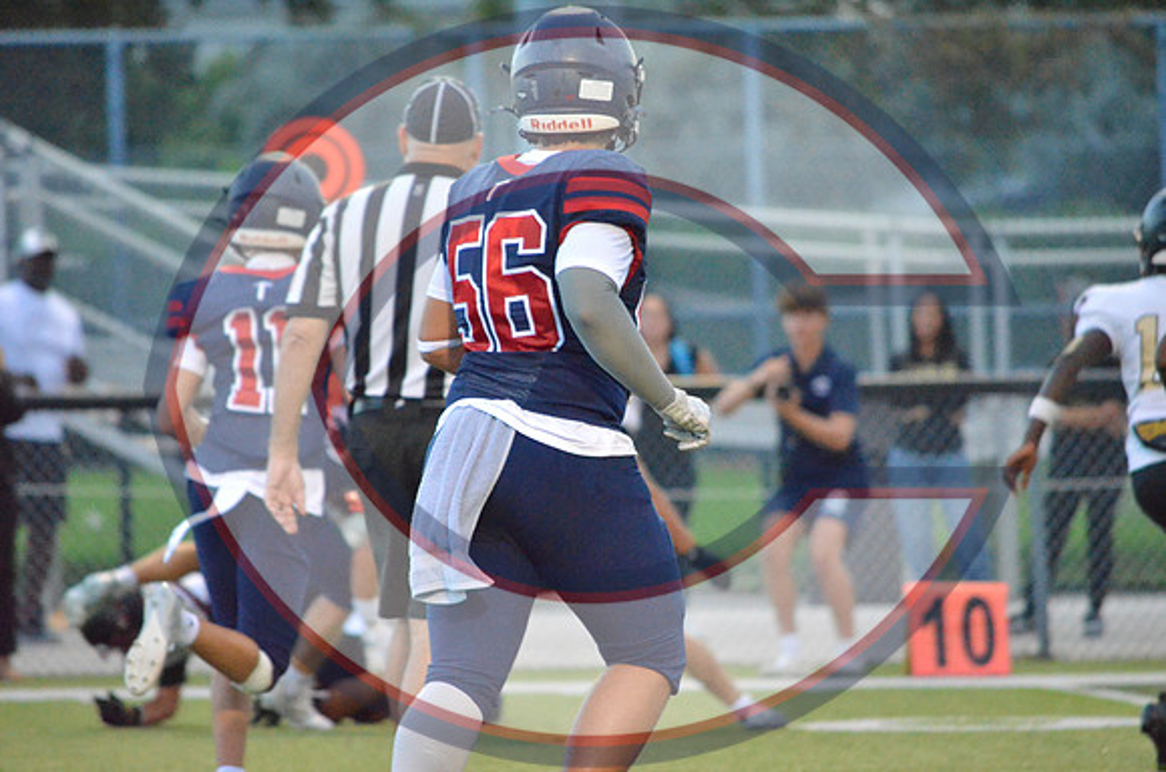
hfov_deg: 5.1
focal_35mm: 405
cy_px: 386
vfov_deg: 3.4
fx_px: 13089
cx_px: 583
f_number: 5.6
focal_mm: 270
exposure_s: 1/500
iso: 6400
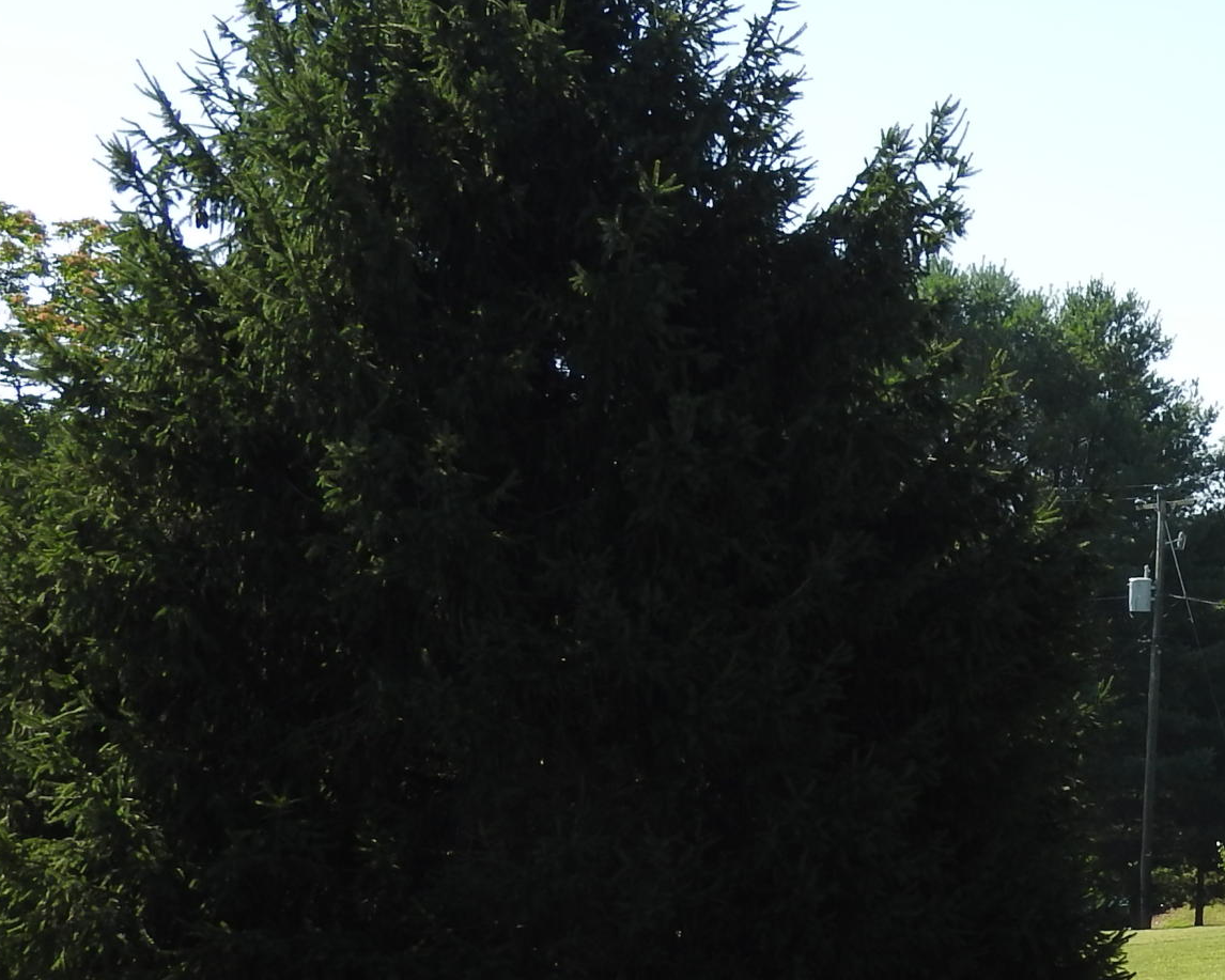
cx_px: 1571
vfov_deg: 13.4
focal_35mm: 115
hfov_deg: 15.9
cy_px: 695
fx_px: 4170
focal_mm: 8.1
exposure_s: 1/640
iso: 100
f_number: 4
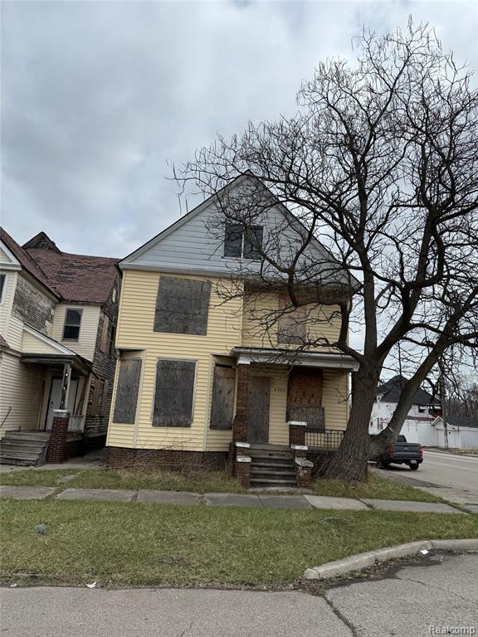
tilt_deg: +14.2
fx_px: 442
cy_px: 318
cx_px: 239
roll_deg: -2.7
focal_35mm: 24
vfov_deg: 71.6
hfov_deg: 56.8
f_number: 1.78
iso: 80
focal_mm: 6.76
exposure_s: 1/8130
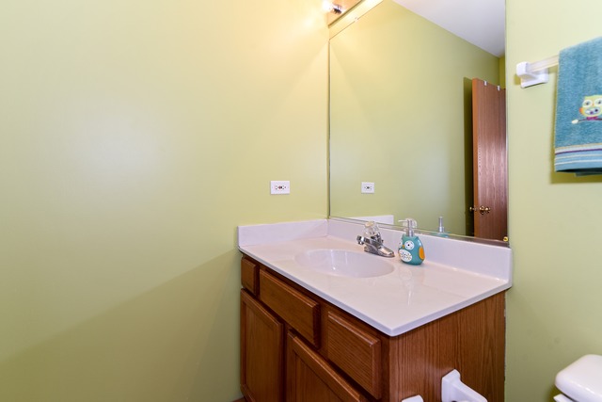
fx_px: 268
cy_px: 201
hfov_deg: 96.7
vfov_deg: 73.8
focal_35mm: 16
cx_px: 301
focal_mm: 16
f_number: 8
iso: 200
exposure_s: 1/13
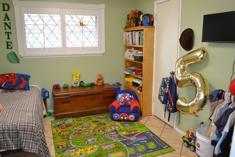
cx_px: 118
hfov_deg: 67.4
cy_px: 78
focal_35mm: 27
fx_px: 176
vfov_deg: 47.9
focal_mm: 18
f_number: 3.5
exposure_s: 1/60
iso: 900
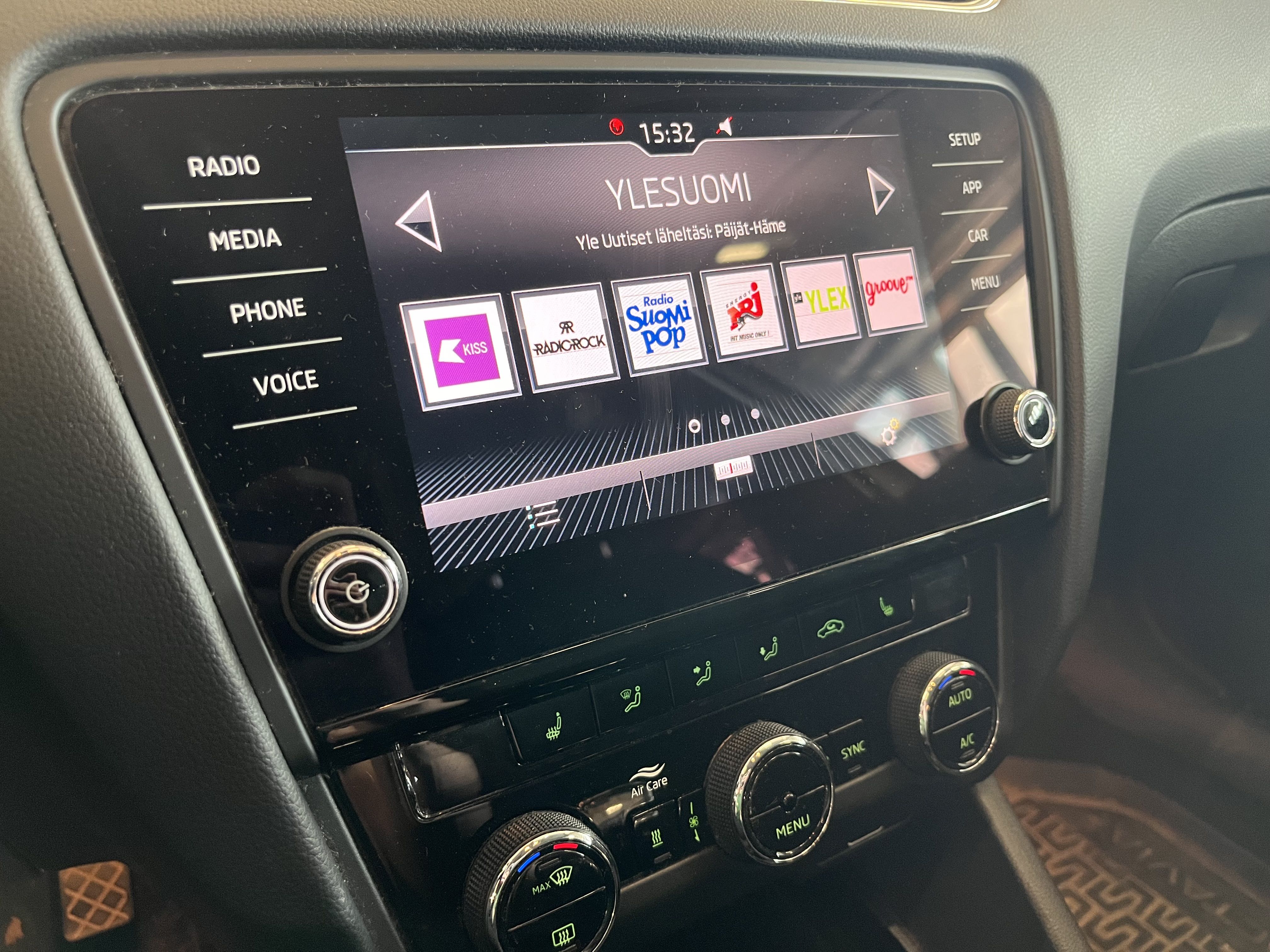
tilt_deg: -24.1
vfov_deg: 53.1
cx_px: 635
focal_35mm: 26
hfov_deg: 67.3
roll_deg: -1.9
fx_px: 954
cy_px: 476
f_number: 1.6
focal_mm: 5.1
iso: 320
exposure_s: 1/51
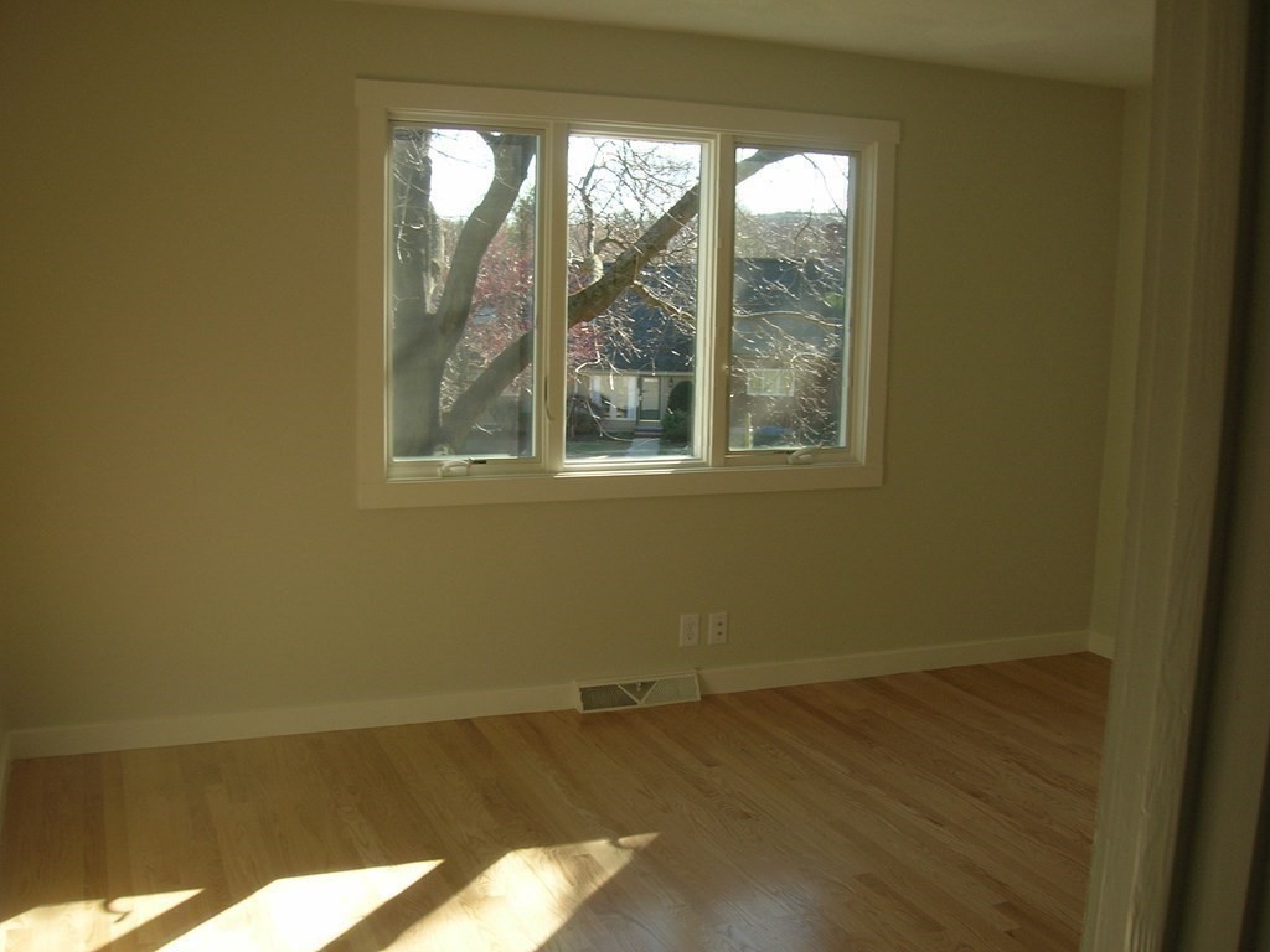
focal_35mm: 34
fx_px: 1247
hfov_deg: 54.0
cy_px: 476
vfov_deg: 41.8
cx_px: 635
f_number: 4.9
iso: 50
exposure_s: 1/45.1
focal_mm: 5.7
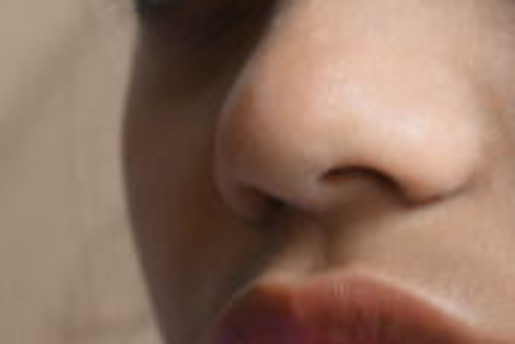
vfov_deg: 9.6
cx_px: 620
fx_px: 2035
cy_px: 110
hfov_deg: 14.0
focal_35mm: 142
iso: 1400
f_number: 4
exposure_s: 1/125
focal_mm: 21
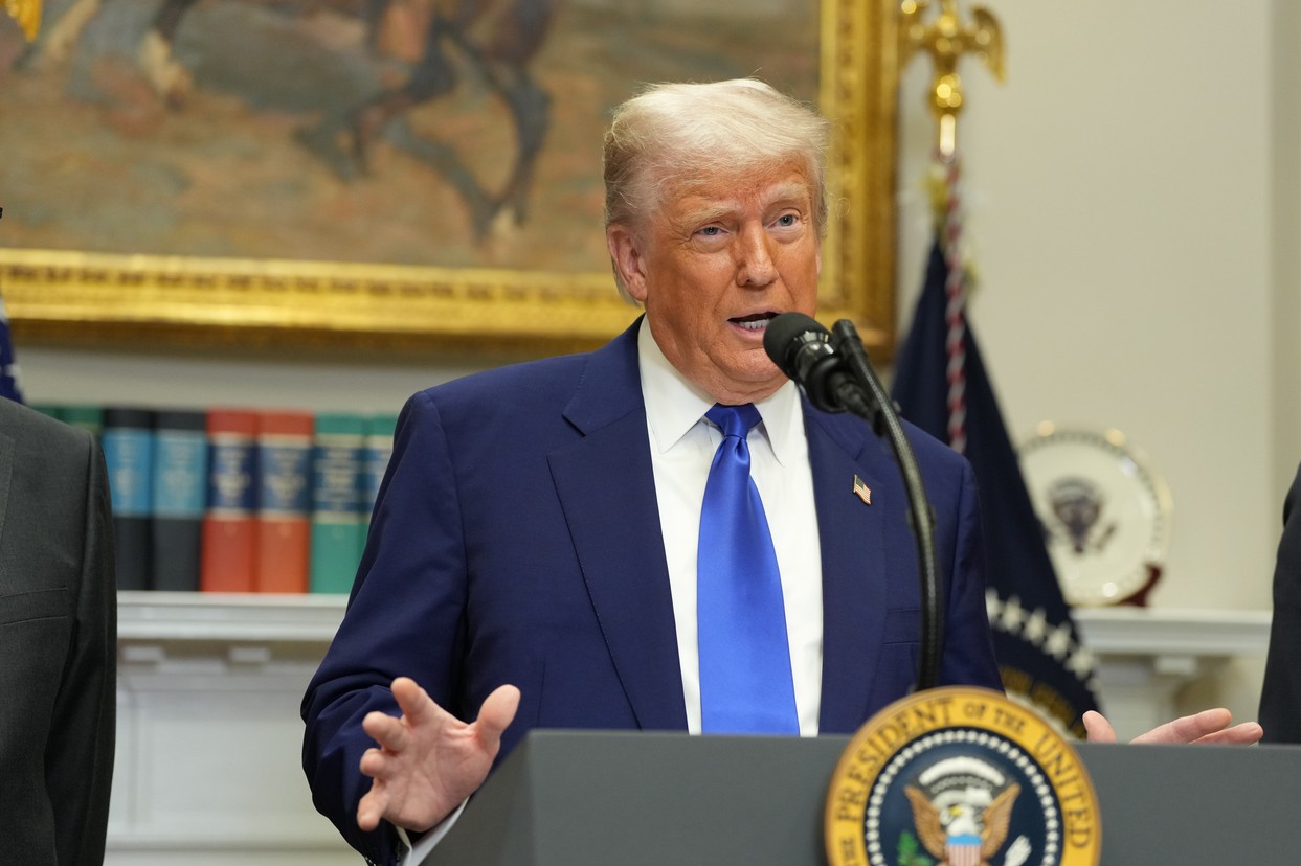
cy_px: 412
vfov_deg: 11.8
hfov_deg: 17.6
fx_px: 4191
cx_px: 716
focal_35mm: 116
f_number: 2.8
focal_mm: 103
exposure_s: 1/160
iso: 2000
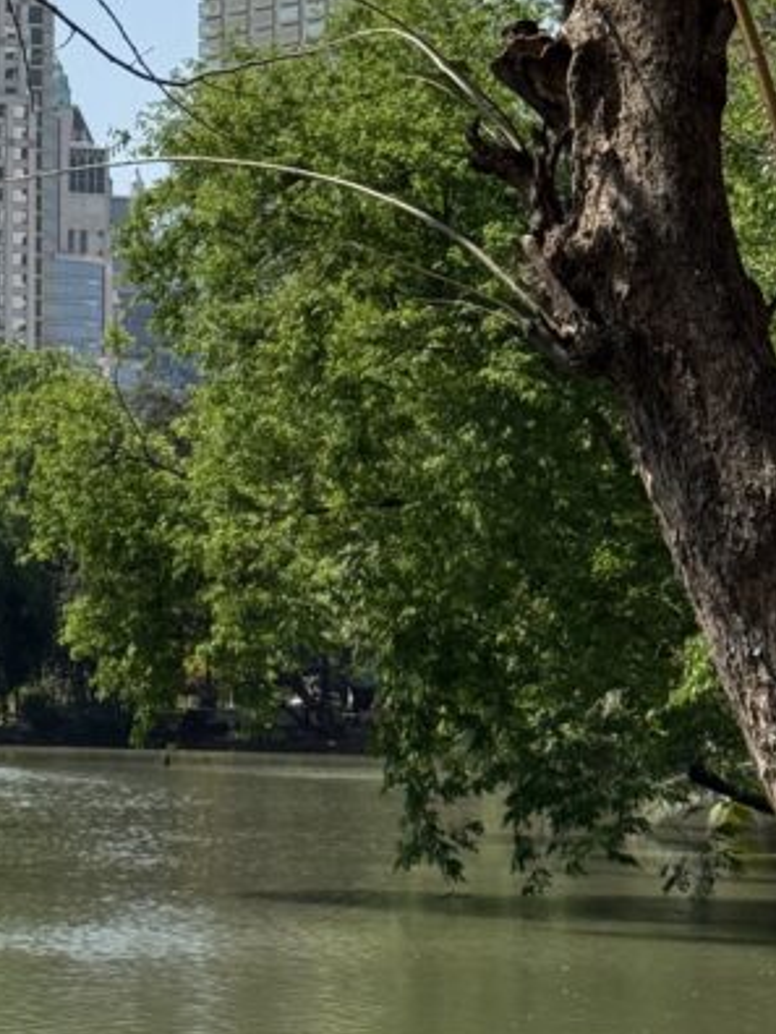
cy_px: 18
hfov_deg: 11.8
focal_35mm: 124
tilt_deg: +11.2
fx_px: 3706
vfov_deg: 15.6
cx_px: -99
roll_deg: -0.9
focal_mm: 6.76
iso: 64
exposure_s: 1/6024
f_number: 1.78
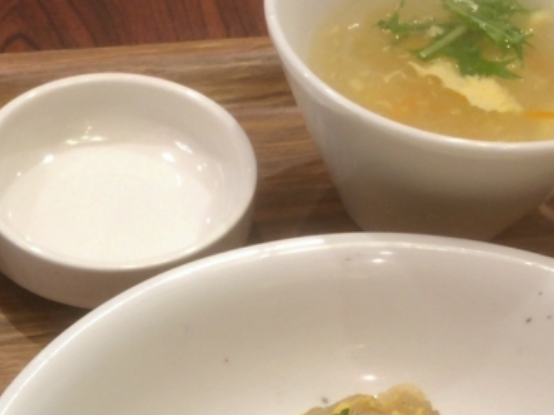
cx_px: 24
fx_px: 1280
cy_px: 481
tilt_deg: -58.1
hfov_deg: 23.6
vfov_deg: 17.7
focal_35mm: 80
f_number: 2.2
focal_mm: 4.15
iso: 100
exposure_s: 1/30
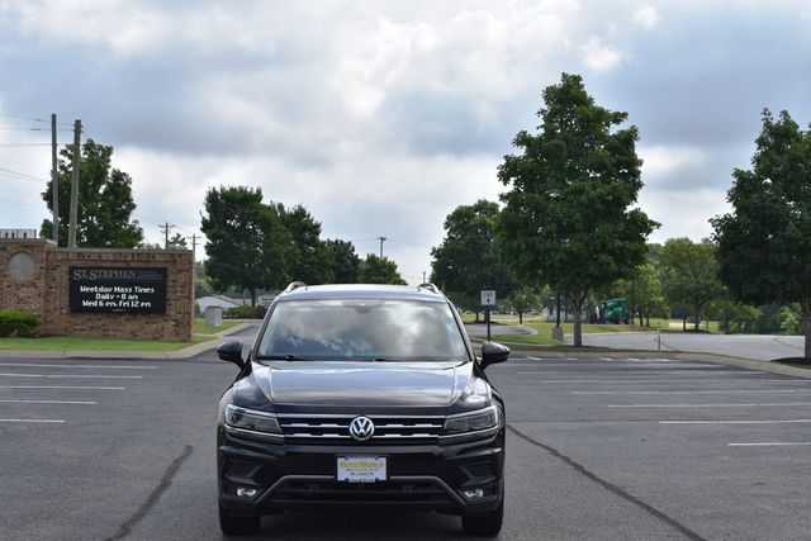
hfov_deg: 35.0
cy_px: 270
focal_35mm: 57
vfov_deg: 23.8
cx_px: 406
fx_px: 1284
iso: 100
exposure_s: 1/320
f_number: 9
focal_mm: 38
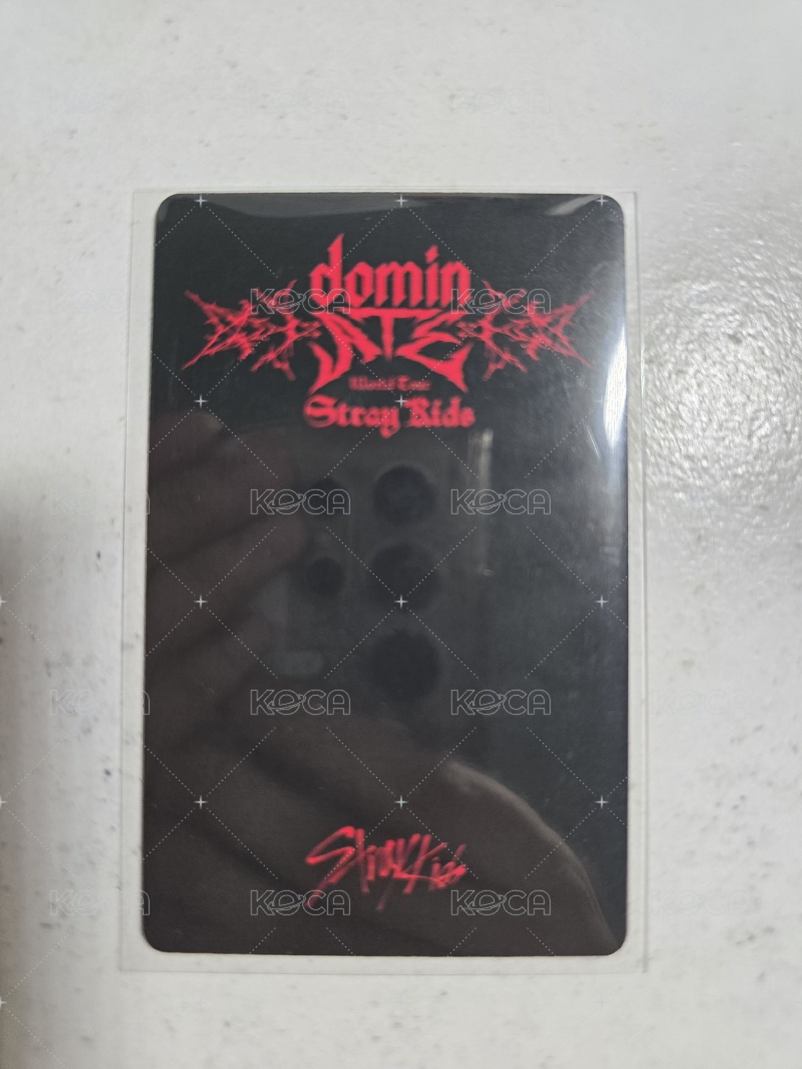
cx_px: 401
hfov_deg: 58.9
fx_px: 710
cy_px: 534
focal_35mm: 23
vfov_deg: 73.9
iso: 200
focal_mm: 6.3
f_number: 1.7
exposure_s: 1/120
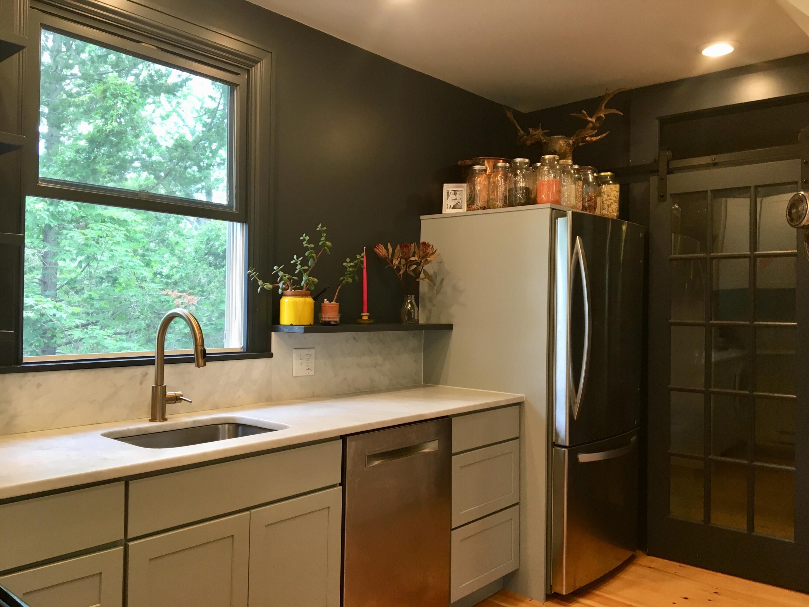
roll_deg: -0.6
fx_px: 678
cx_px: 404
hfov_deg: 61.7
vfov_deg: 48.2
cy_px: 304
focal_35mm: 29
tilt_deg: +0.7
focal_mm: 4.15
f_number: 2.2
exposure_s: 1/30
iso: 50
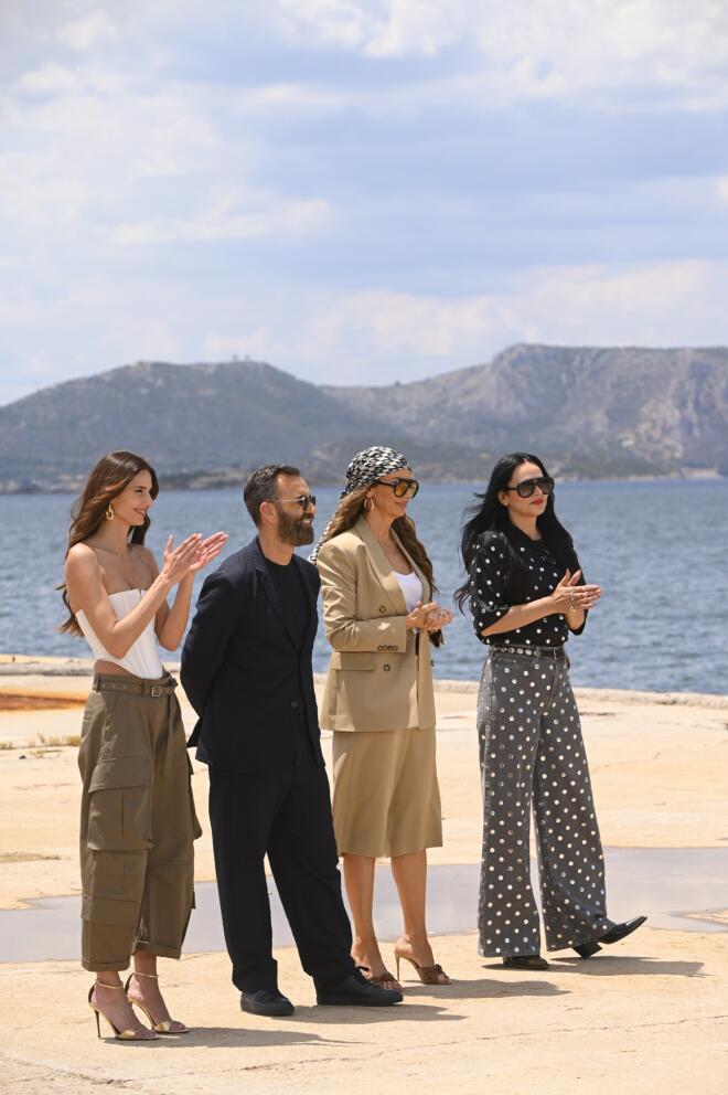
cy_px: 548
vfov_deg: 15.2
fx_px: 4100
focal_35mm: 135
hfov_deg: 10.1
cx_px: 364
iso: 100
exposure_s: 1/320
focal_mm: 135
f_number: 7.1
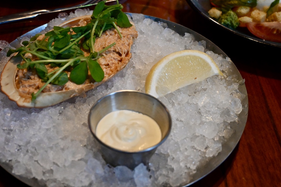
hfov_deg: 42.1
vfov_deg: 28.9
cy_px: 96
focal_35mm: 47
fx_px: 364
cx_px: 121
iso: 4000
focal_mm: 25
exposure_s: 1/60
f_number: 4.2
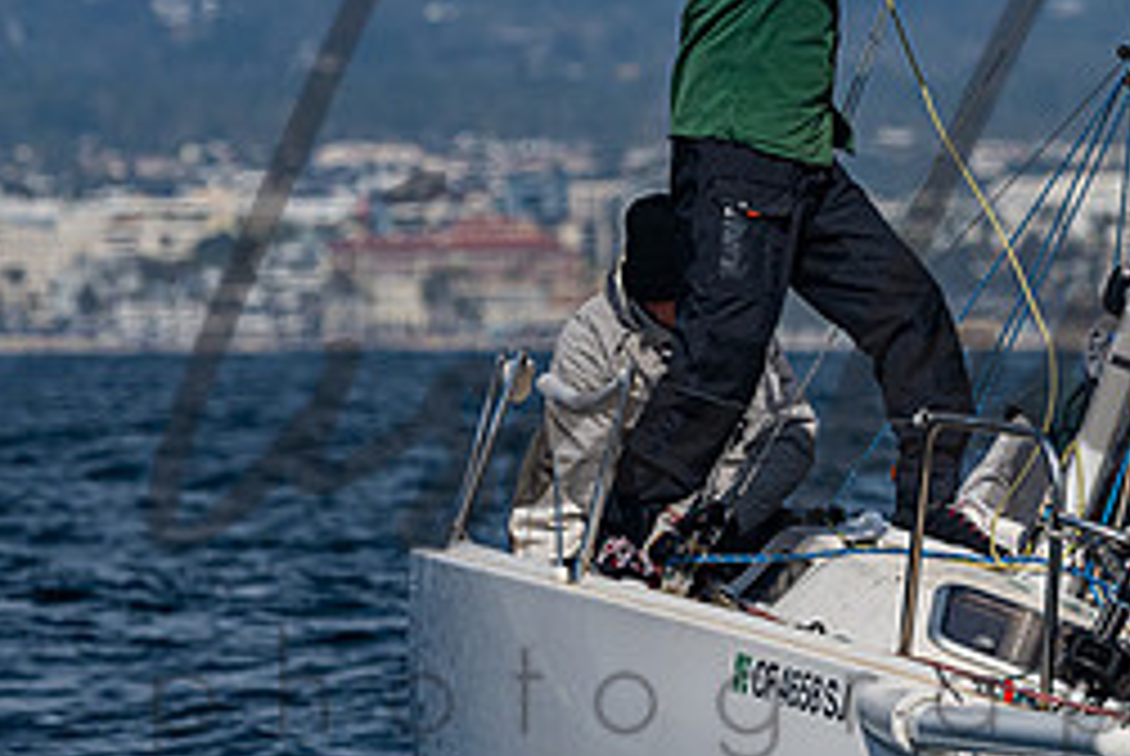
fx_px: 22092
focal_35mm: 703
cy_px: 240
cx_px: 980
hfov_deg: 2.9
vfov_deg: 2.0
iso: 320
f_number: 6.3
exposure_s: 1/5000
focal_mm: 240
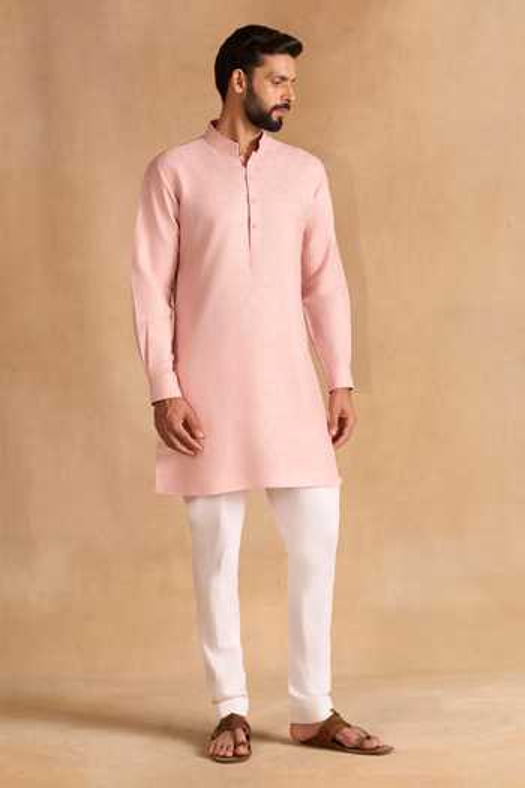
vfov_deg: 28.8
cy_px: 394
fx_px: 1531
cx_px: 262
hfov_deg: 19.5
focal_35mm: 70
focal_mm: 70
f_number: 5
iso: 125
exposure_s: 1/160
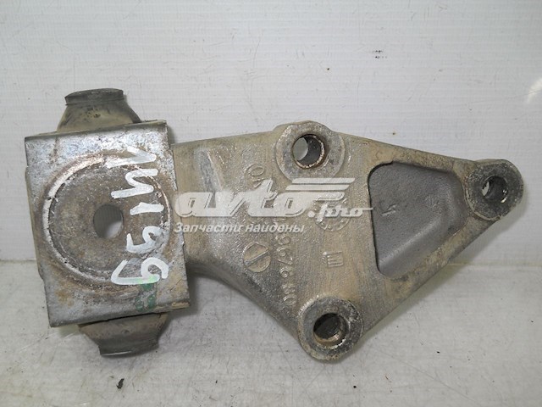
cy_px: 204
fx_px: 642
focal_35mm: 41
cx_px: 271
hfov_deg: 45.8
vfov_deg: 35.1
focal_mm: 6.72
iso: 80
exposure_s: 1/30
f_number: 5.5
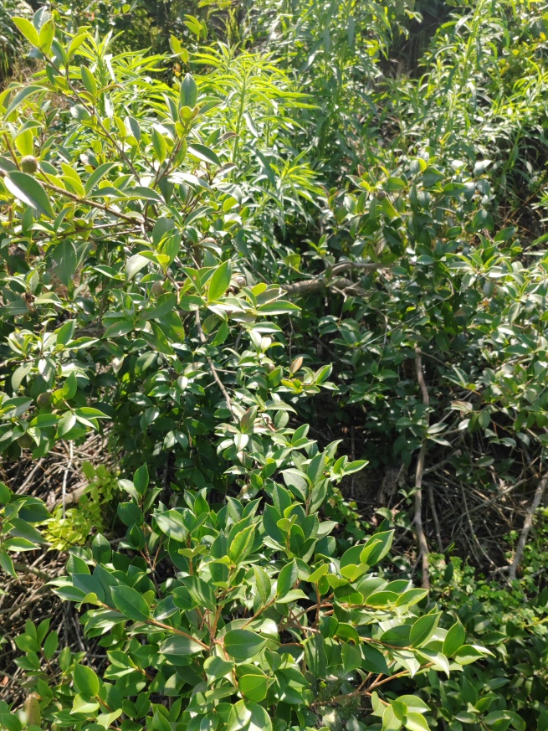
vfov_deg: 54.9
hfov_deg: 42.9
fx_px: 696
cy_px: 439
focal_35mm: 33
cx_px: 238
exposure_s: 1/240
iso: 100
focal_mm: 6.14
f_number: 1.8
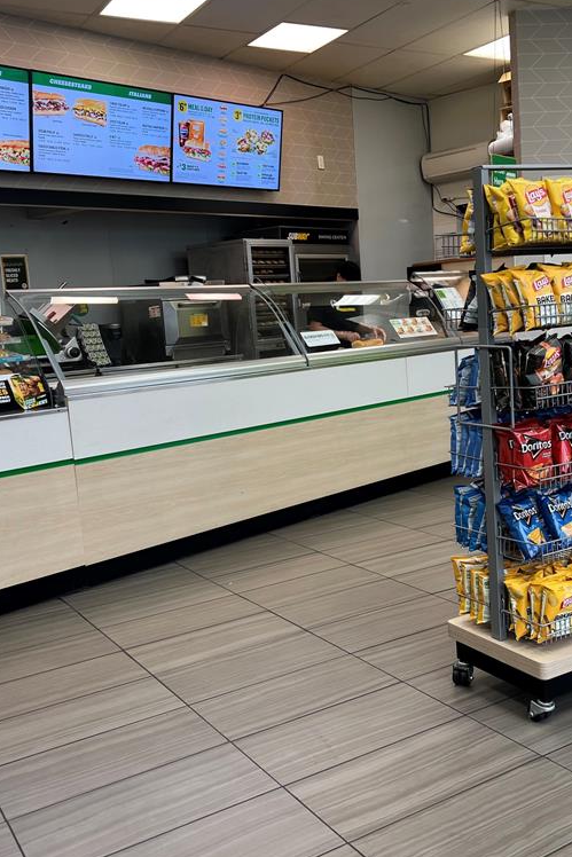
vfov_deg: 51.9
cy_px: 423
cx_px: 340
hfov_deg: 35.8
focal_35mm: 37
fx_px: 881
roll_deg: +4.2
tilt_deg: -6.6
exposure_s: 1/62
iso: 40
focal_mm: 5.7
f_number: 1.5
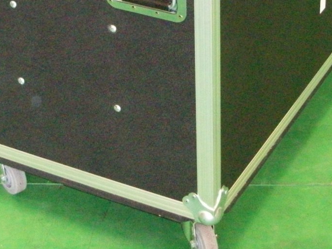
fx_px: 978
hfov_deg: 19.1
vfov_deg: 14.0
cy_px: -71
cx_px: 252
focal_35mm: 102
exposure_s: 1/60
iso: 320
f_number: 2.8
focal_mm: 5.7
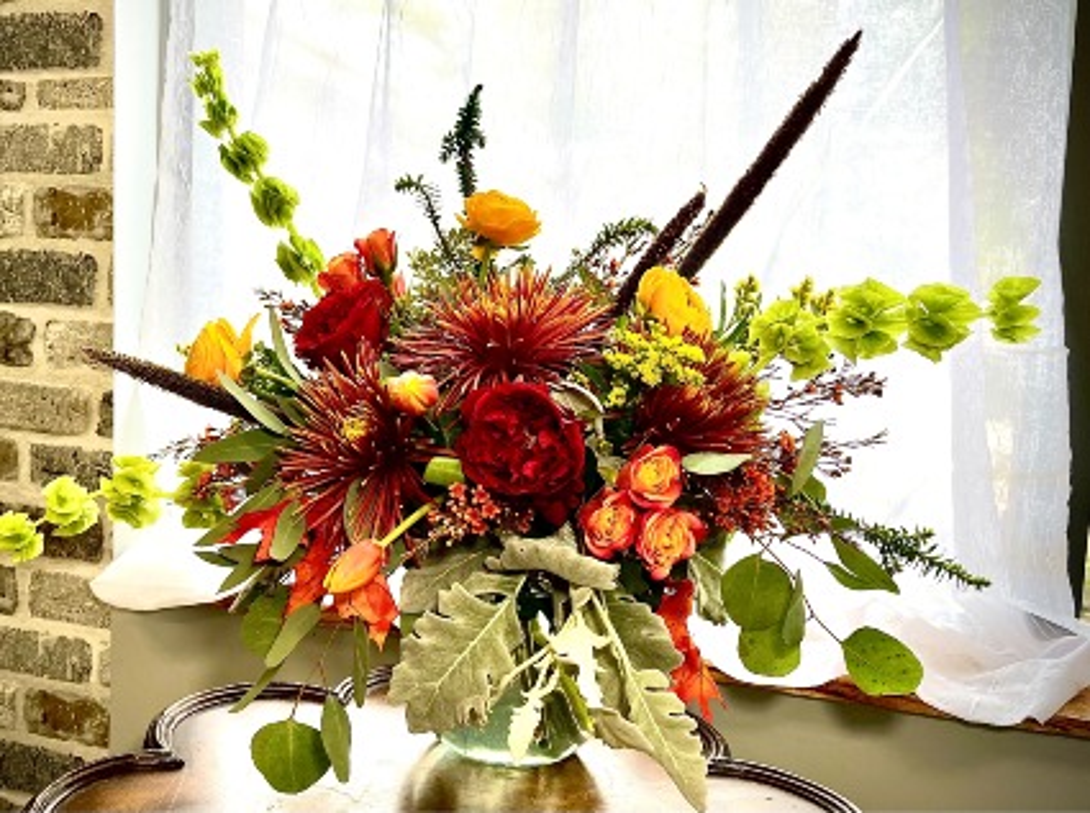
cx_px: 545
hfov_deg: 67.4
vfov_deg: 52.9
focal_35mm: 26
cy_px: 406
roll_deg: -1.4
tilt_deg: -5.3
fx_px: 817
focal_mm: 5.1
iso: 32
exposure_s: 1/135
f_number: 1.6
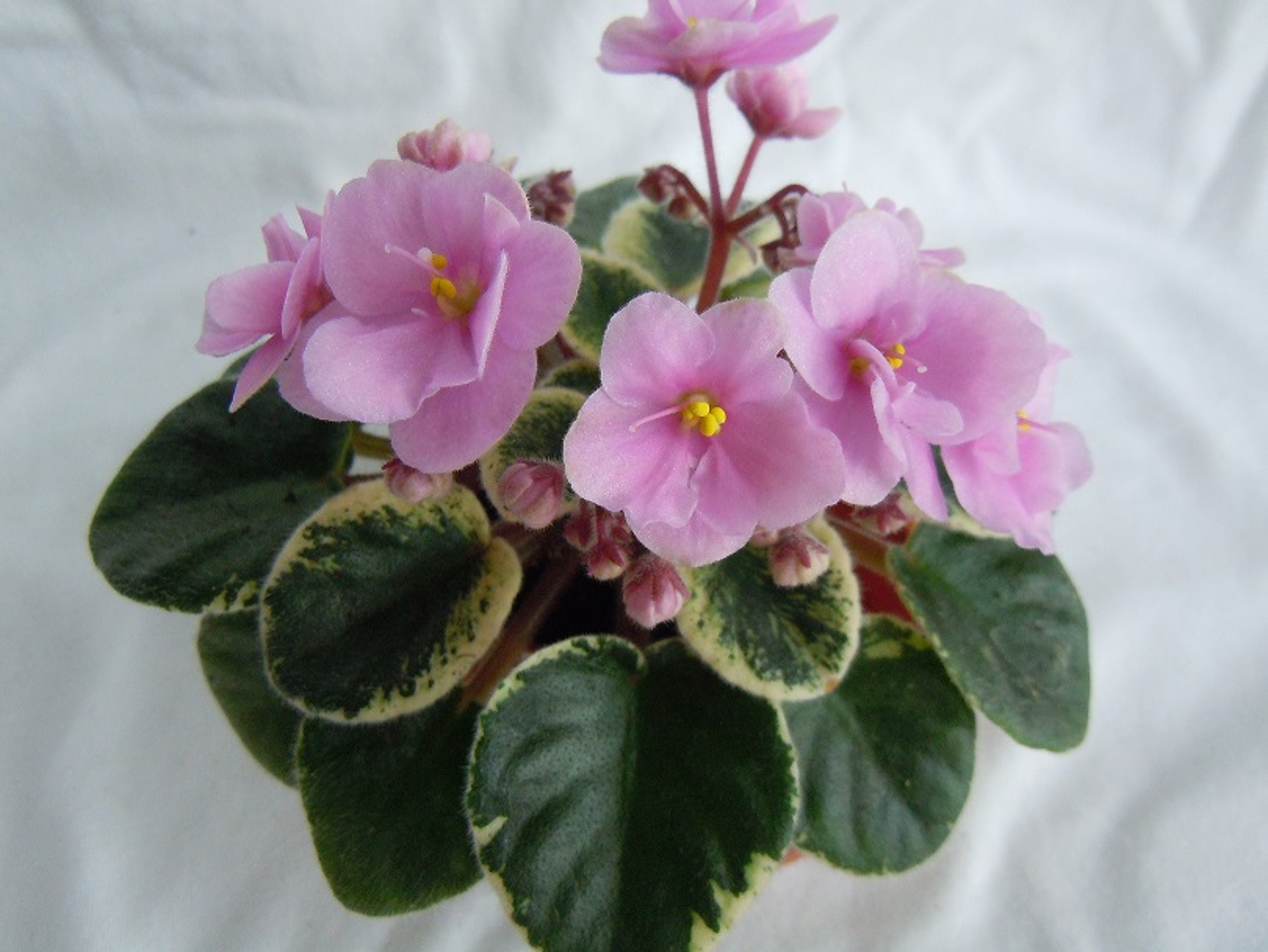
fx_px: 1099
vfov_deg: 46.8
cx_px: 634
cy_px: 476
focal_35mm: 30
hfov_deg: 59.9
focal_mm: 5.4
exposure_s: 1/125
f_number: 3.5
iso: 400
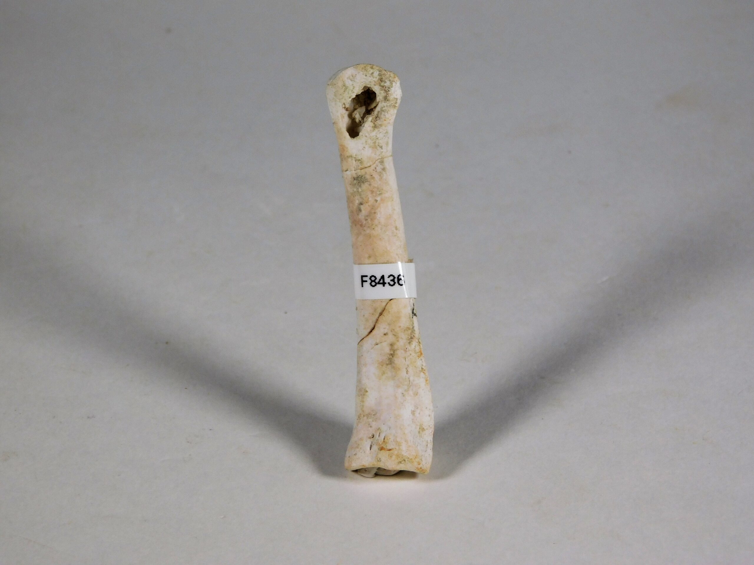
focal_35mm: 115
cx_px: 377
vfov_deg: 12.9
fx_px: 2504
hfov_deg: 17.1
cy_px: 282
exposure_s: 1/320
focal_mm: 20.3
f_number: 4.8
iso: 125
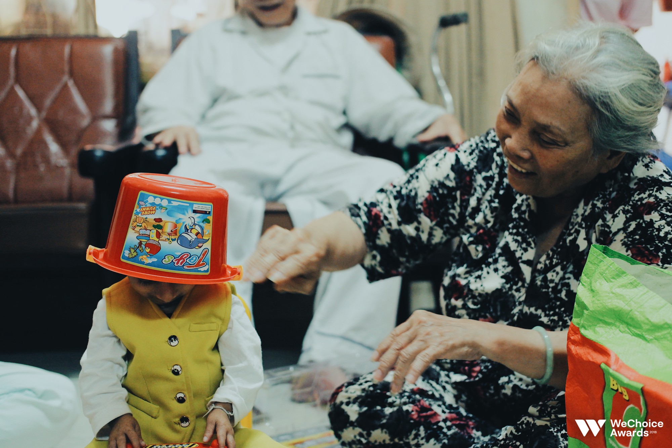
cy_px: 224
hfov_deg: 37.5
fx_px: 989
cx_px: 336
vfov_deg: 25.5
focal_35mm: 53
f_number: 2.2
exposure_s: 1/100
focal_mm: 35
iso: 1250
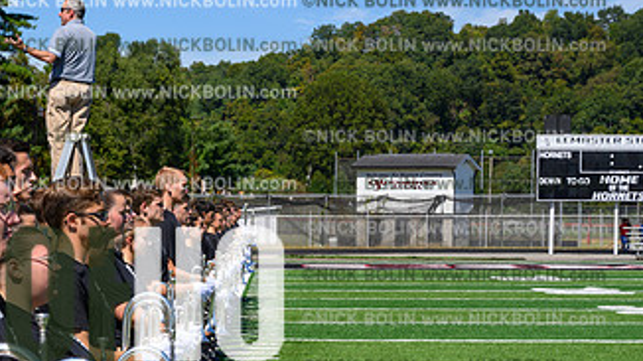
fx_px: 1909
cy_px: 321
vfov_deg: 10.7
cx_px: 144
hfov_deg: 19.0
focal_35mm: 112
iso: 160
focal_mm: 60
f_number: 8
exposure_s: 1/640
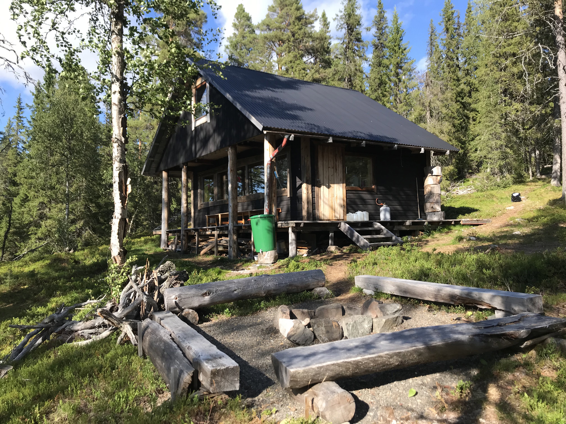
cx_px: 283
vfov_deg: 49.7
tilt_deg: +3.5
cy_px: 212
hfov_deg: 63.4
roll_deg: +2.0
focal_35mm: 28
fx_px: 458
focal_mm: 3.99
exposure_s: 1/805
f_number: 1.8
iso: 20
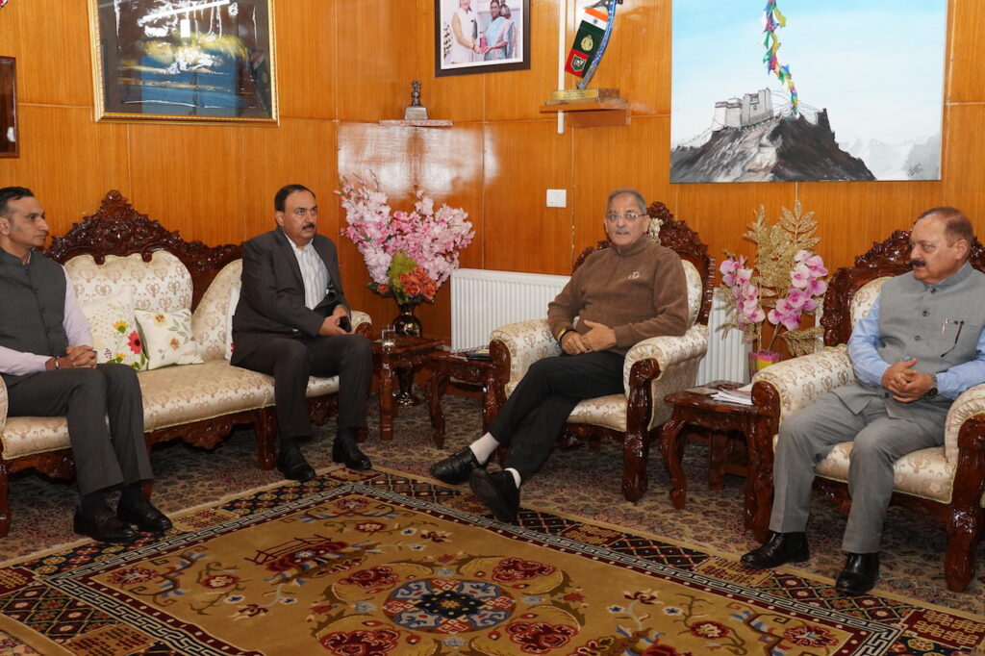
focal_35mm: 36
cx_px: 492
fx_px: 985
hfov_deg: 53.1
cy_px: 328
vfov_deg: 36.8
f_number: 5.6
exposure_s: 1/80
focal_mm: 24
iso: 1600
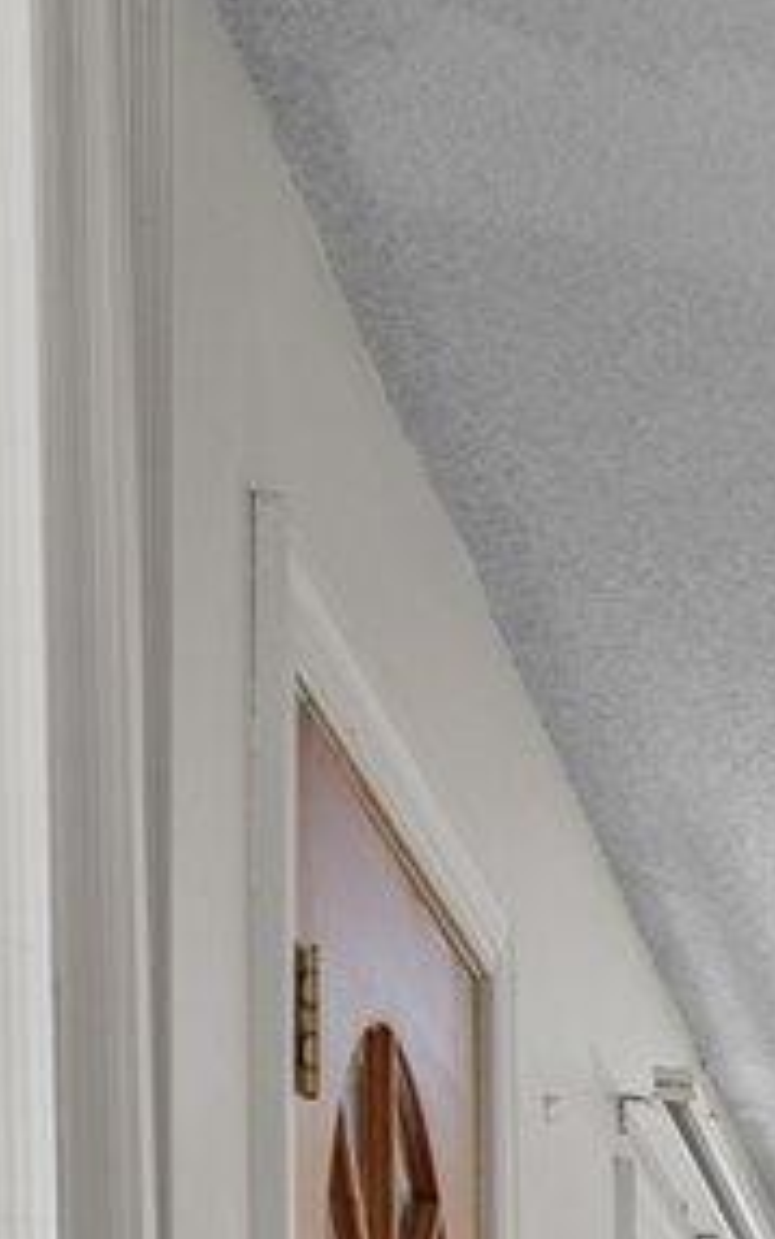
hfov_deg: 7.6
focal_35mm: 102
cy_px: 1982
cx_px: 3291
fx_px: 3444
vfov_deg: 17.7
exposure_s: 1.3
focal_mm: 14
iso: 200
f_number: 8
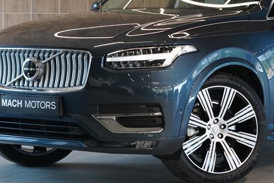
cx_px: 209
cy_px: 46
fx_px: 1058
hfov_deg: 14.7
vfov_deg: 9.9
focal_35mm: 139
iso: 3200
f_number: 5.6
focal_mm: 66
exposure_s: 1/160
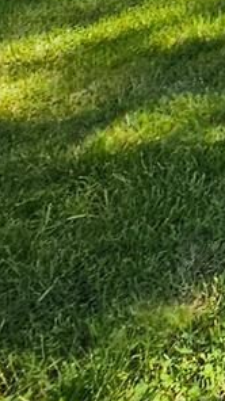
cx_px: 1038
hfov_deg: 6.9
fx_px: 1042
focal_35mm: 98
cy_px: -454
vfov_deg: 15.8
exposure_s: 1/463
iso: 50
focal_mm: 2.2
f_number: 2.2
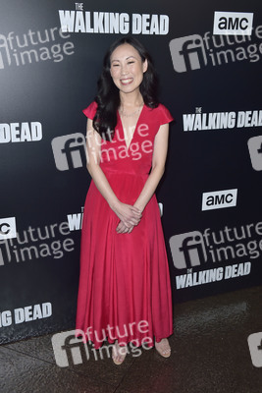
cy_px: 196
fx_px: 393
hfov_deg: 36.9
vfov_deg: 53.1
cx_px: 131
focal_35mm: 36
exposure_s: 1/250
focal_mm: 36
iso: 500
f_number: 5.6
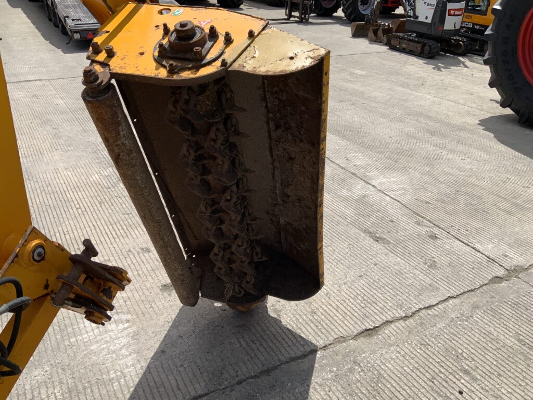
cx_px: 266
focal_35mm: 29
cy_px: 200
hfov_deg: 61.7
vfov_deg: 48.2
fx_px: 447
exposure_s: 1/2058
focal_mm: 3
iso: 16
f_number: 1.8
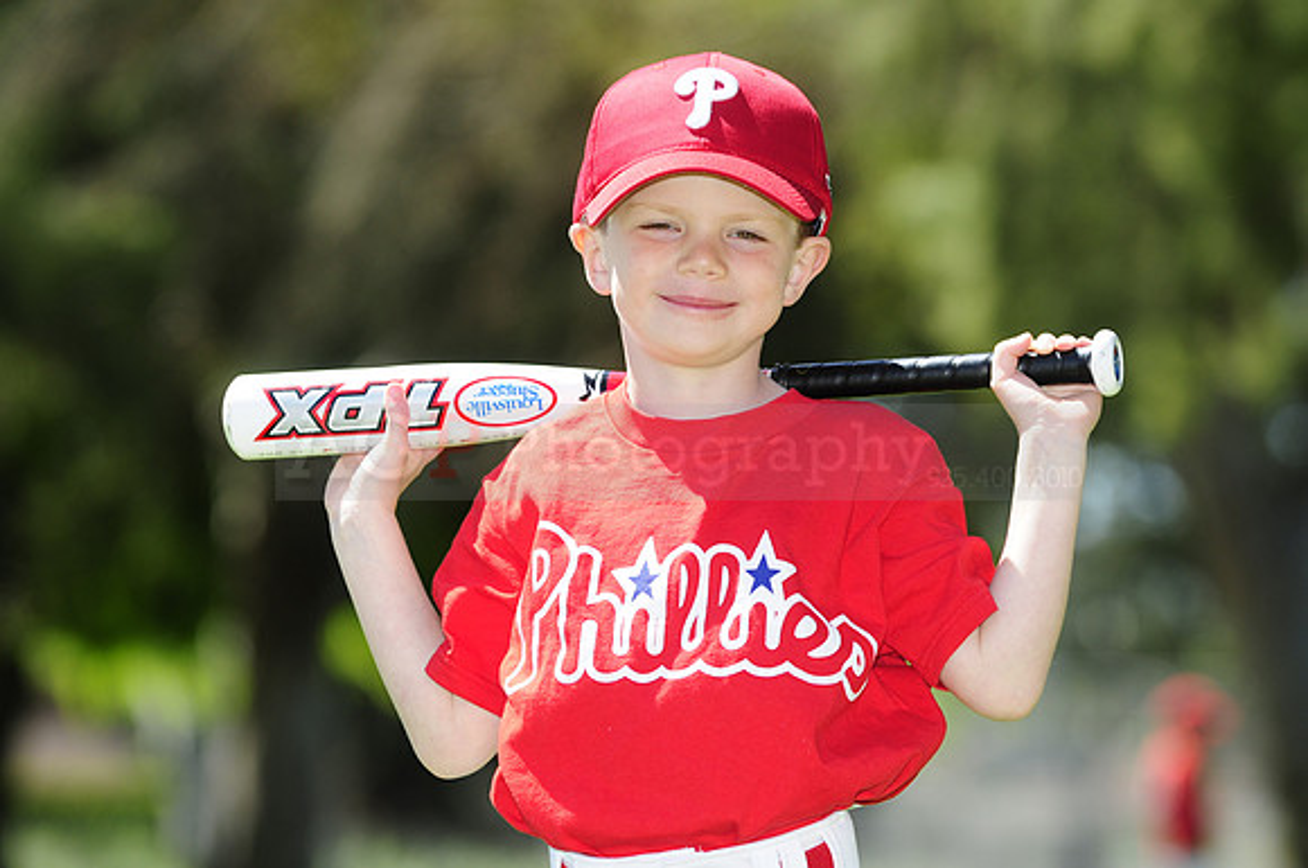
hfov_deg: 10.6
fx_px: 7075
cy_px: 434
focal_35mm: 195
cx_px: 654
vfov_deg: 7.0
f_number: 3.5
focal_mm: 130
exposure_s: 1/1000
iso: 200
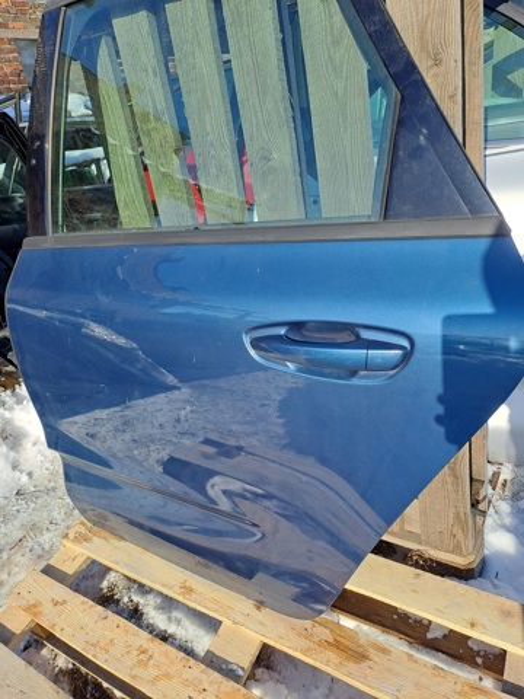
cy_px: 350
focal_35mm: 25
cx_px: 262
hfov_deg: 54.9
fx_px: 505
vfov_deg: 69.4
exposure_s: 1/1406
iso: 32
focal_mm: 4.65
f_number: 1.8
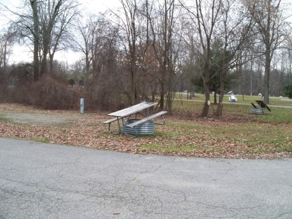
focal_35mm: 35
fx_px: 295
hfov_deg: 52.6
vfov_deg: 40.7
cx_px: 146
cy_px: 110
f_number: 8.3
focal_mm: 6.2
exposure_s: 1/160
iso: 400
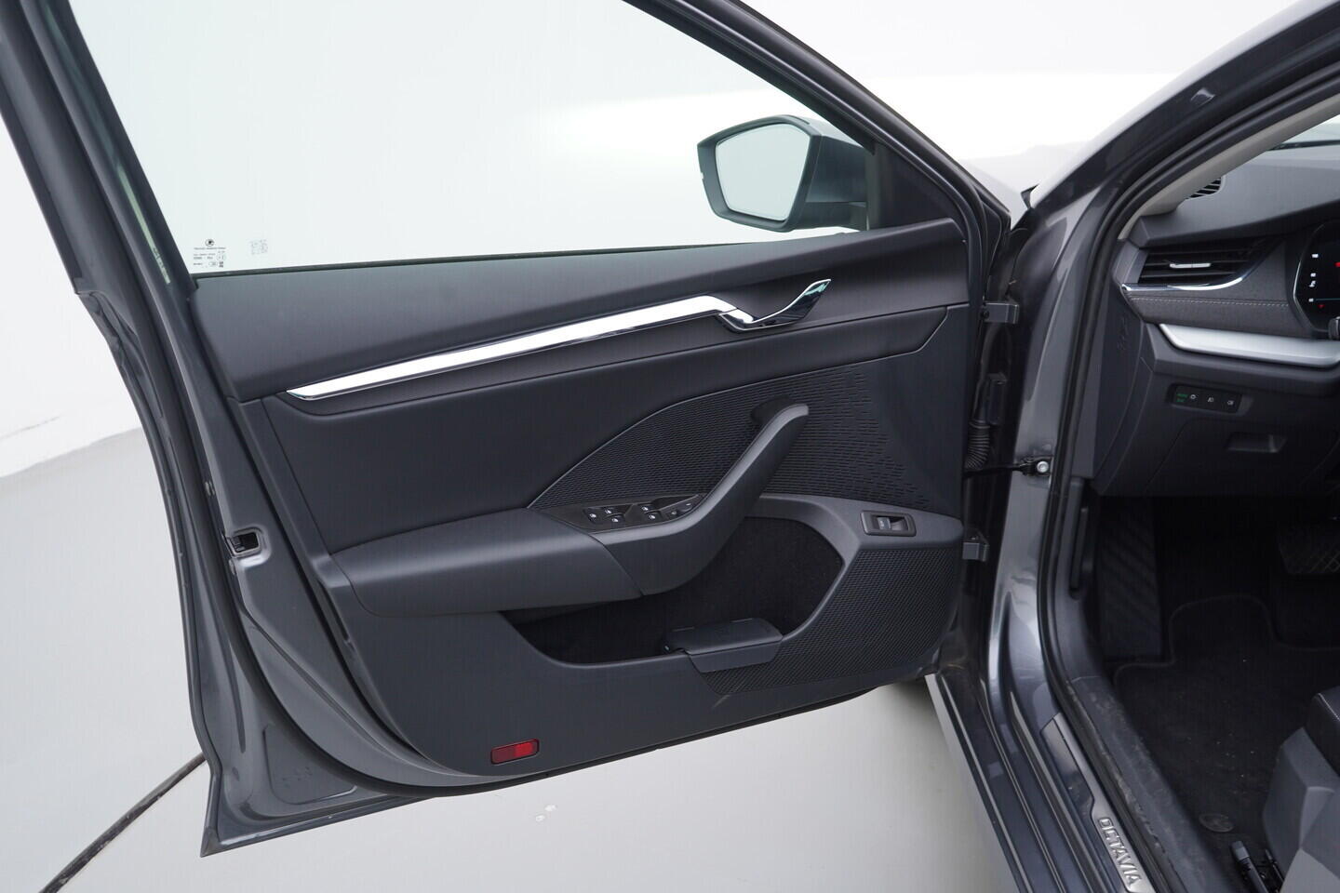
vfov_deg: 36.9
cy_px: 446
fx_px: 1340
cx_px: 670
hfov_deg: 53.1
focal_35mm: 36
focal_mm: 24
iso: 125
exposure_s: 1/50
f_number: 3.2
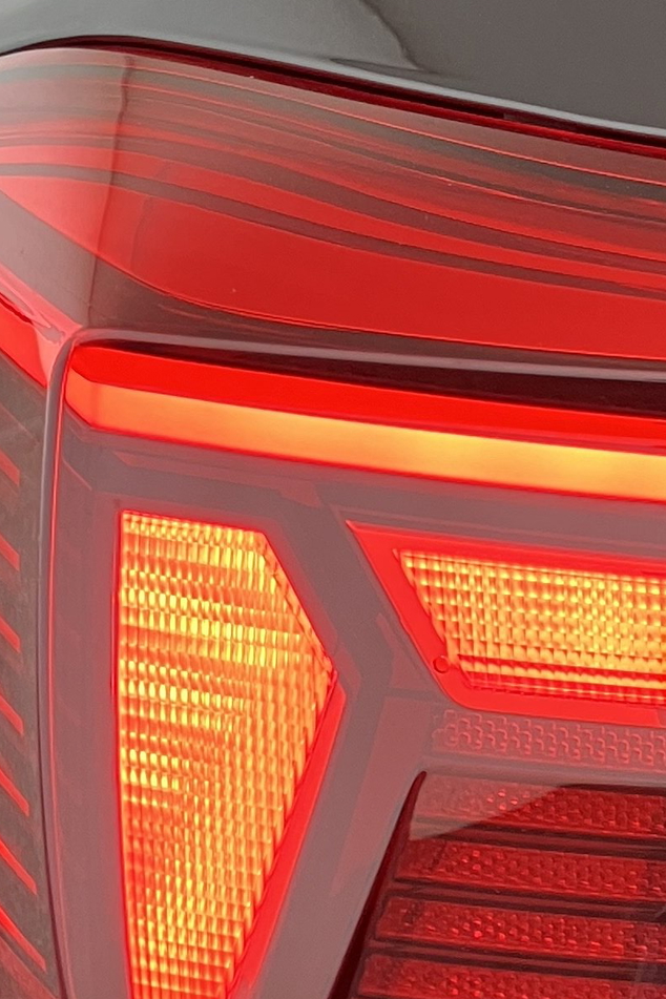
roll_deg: -4.1
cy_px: 995
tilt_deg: -30.5
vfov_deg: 20.2
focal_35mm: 98
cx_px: 744
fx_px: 2719
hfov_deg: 13.7
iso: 80
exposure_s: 1/51
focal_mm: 3.99
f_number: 1.8
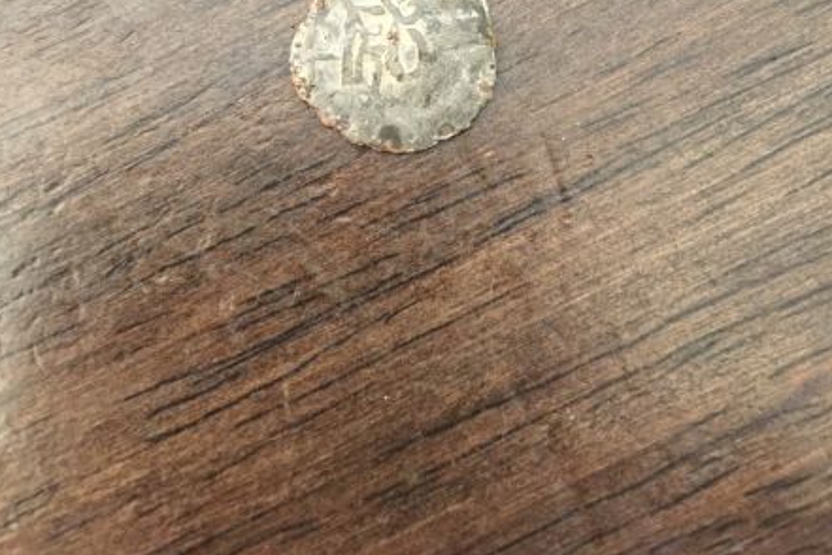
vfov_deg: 30.5
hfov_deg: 47.4
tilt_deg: -81.1
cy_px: 9
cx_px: 413
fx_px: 947
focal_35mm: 41
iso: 125
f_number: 2.2
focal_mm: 4.15
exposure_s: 1/15
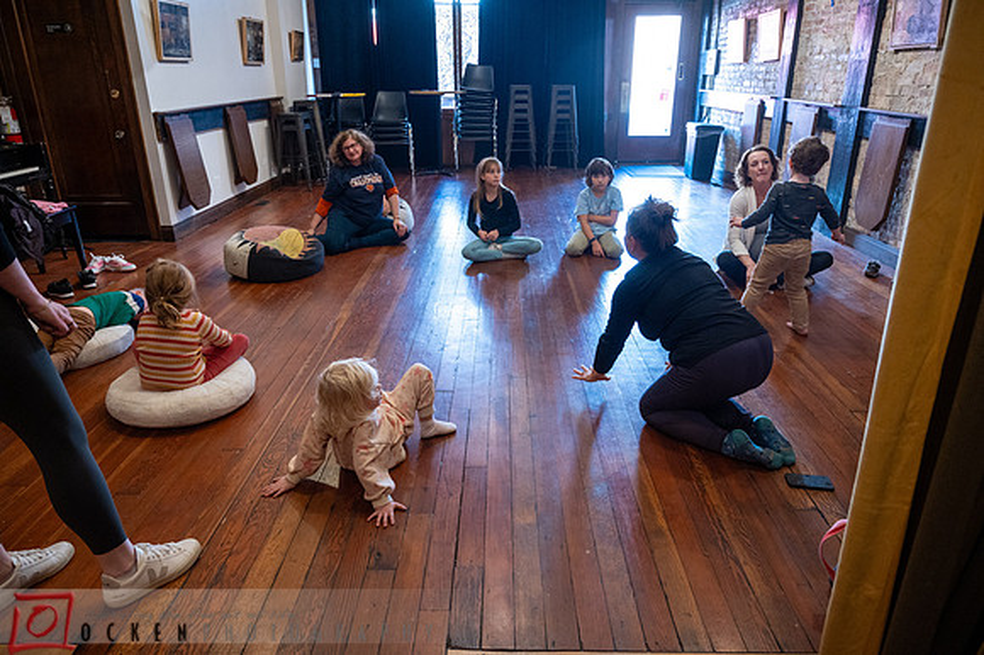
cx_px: 492
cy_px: 328
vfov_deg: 53.1
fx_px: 656
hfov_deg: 73.8
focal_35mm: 24
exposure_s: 1/125
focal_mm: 24
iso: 3200
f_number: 4
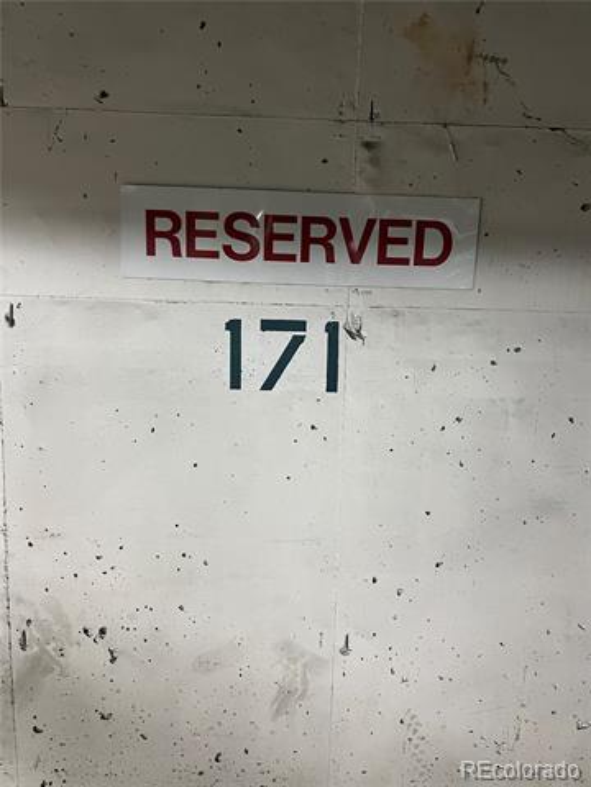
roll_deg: -0.3
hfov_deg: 53.1
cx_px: 296
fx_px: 592
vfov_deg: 67.3
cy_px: 394
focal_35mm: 26
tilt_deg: -8.5
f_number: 1.5
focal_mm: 5.7
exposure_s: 1/60
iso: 500
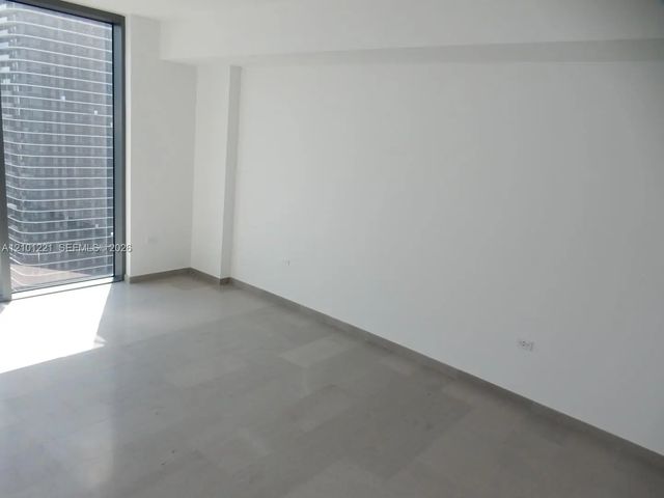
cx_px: 332
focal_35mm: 25
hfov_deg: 69.4
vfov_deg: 54.9
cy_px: 249
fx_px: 480
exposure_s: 1/200
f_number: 3.7
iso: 125
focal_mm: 4.5
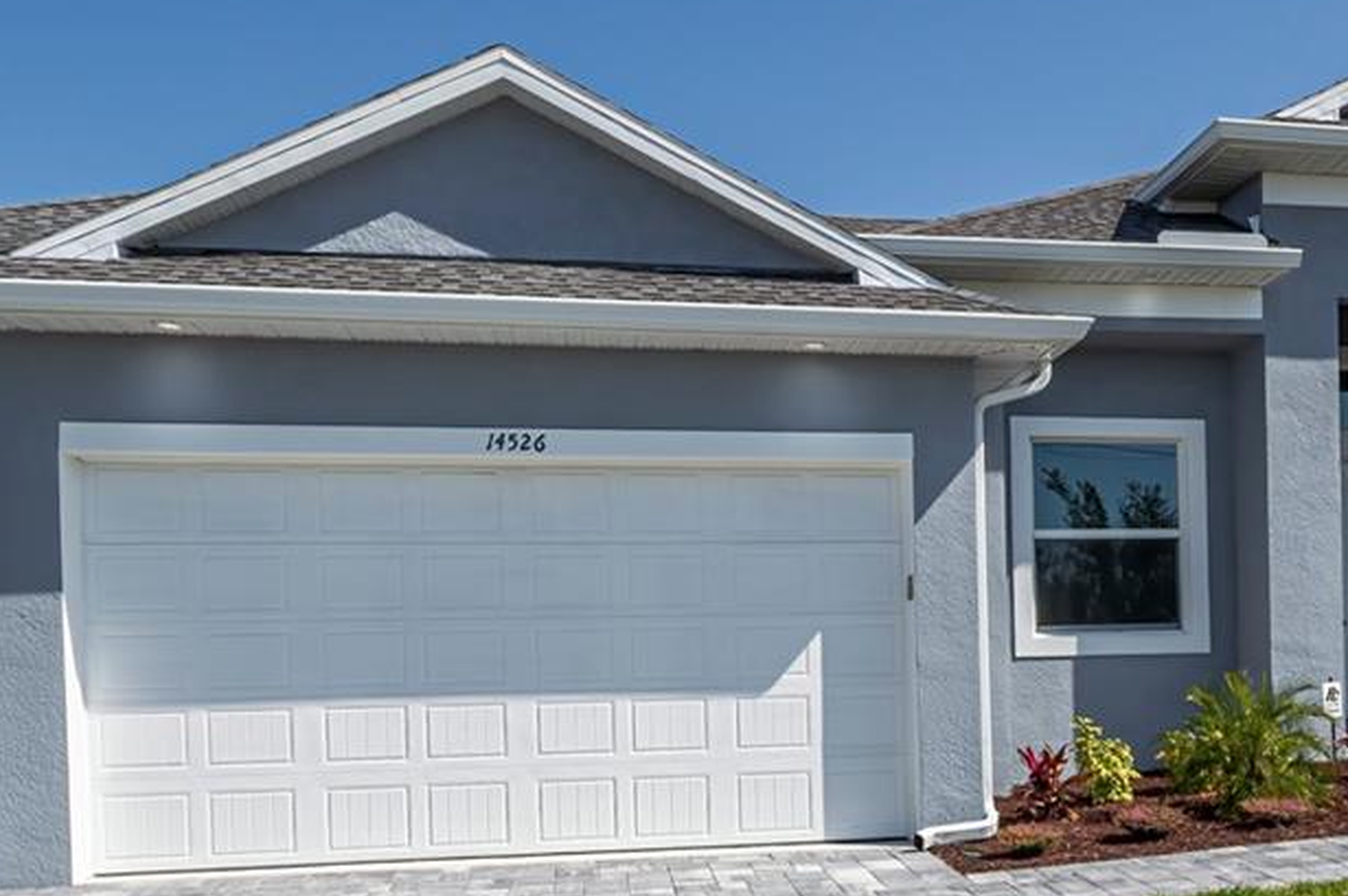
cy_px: 678
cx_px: 929
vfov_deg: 33.4
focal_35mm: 39
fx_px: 1459
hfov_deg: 48.5
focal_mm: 10
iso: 100
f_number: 8
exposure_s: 1/250
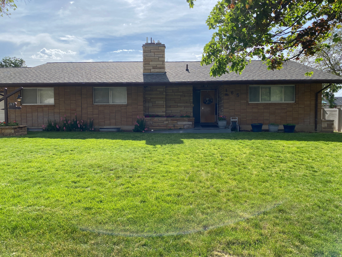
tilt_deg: -2.7
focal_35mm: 26
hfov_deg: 67.3
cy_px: 128
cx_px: 171
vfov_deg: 53.1
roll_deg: +0.0
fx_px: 257
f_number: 1.8
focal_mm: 4.25
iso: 32
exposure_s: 1/2463
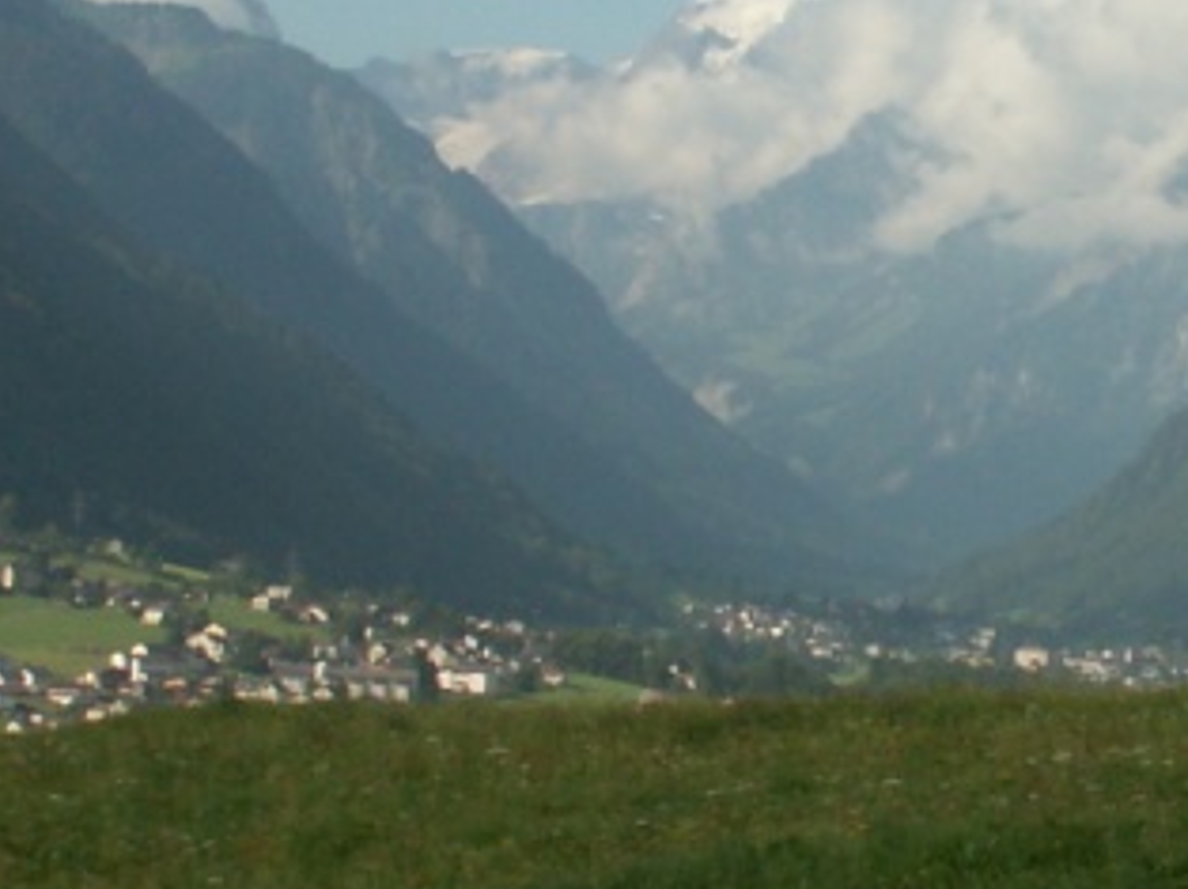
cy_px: 295
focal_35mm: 137
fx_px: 4698
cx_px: 1116
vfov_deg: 10.8
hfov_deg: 14.2
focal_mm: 6.97
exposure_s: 1/160
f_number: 7.1
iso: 50
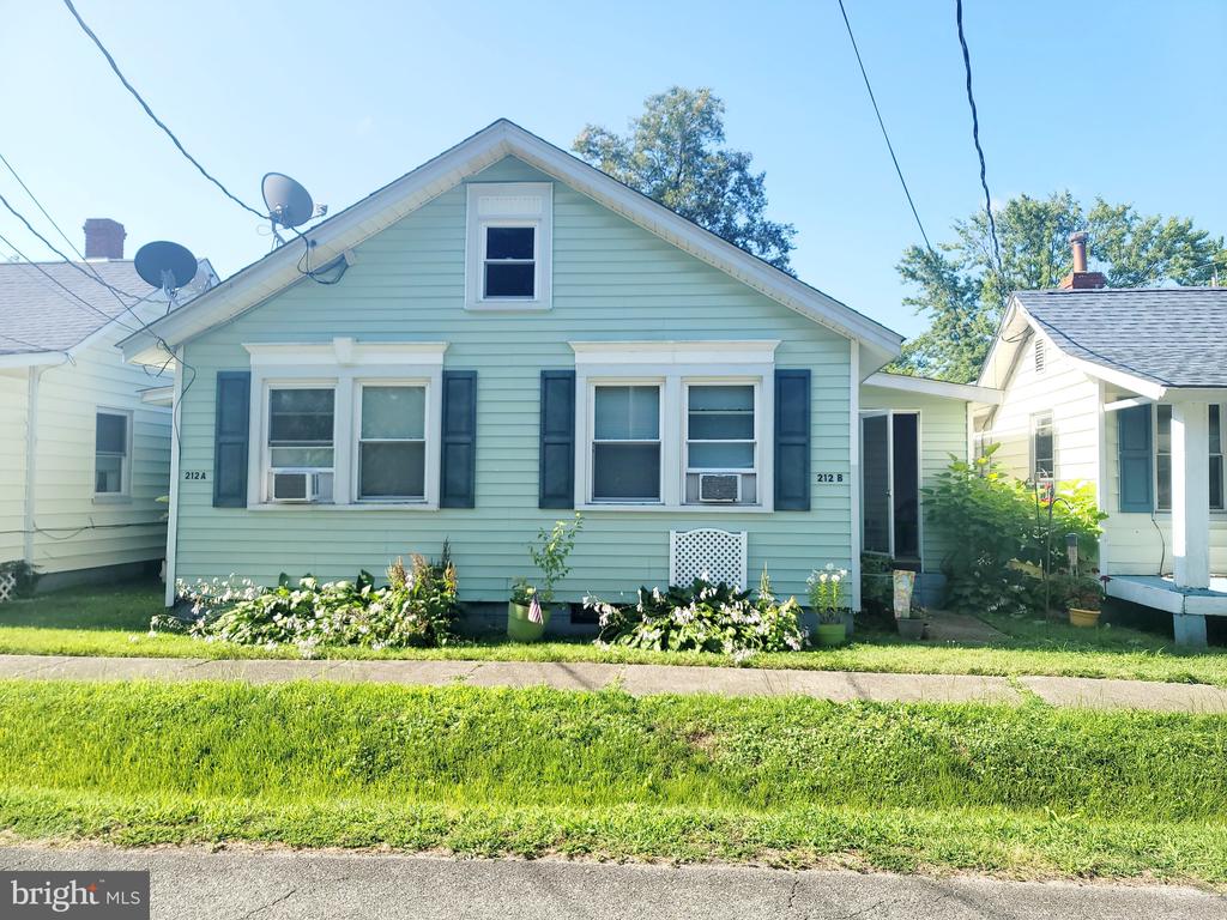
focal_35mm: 25
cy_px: 460
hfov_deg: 69.4
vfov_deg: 54.9
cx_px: 614
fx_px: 886
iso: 20
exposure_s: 1/625
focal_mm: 7
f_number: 1.8
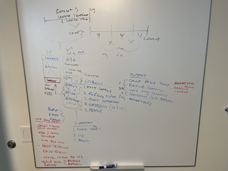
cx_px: 114
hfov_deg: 67.3
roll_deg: +0.8
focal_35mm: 26
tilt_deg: -11.9
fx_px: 171
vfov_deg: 53.1
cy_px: 86
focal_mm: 4.2
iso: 125
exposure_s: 1/120
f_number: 1.6
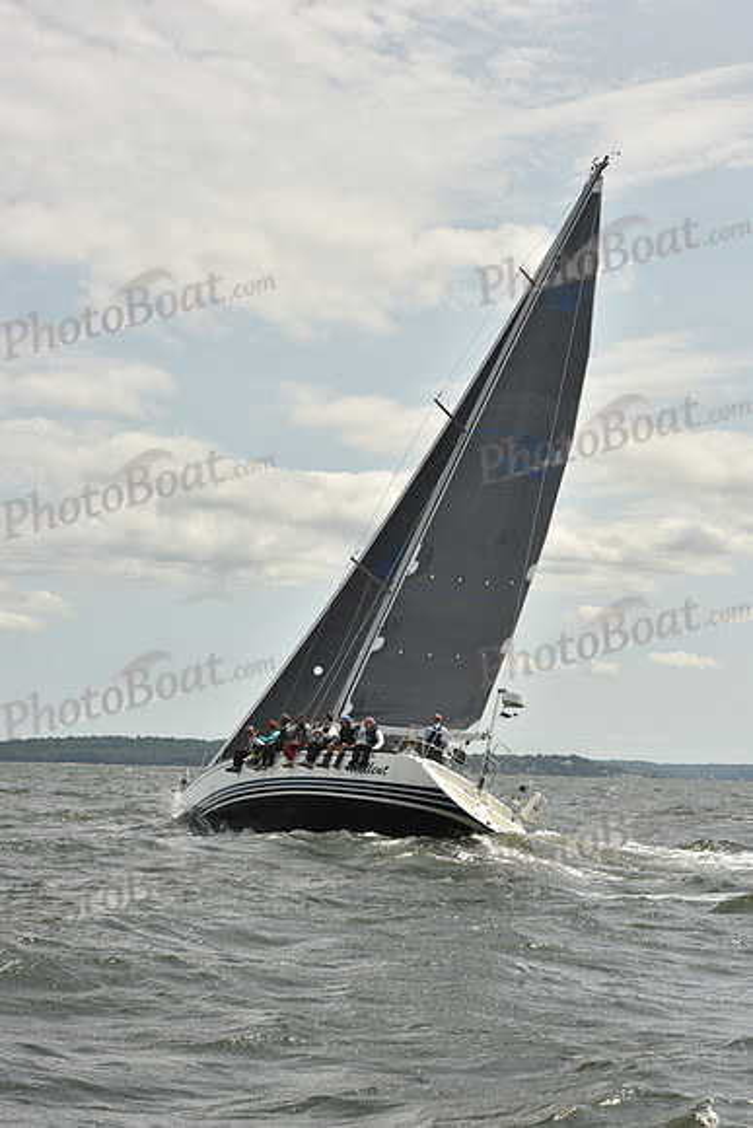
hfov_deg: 16.7
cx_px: 376
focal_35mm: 82
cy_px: 564
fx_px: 2571
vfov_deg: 24.8
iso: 250
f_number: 10
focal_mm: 82
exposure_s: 1/800
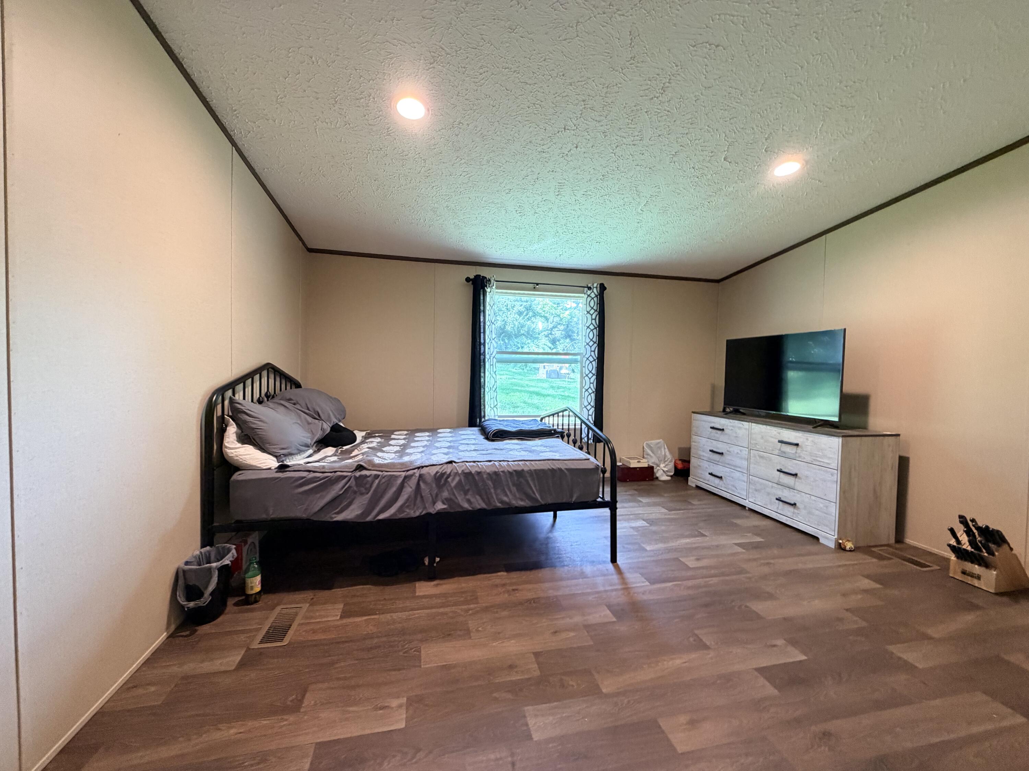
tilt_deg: -2.0
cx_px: 514
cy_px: 386
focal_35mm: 14
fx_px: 416
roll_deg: -0.6
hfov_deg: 102.1
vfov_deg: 85.7
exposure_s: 1/60
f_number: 2.2
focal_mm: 2.22
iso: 320
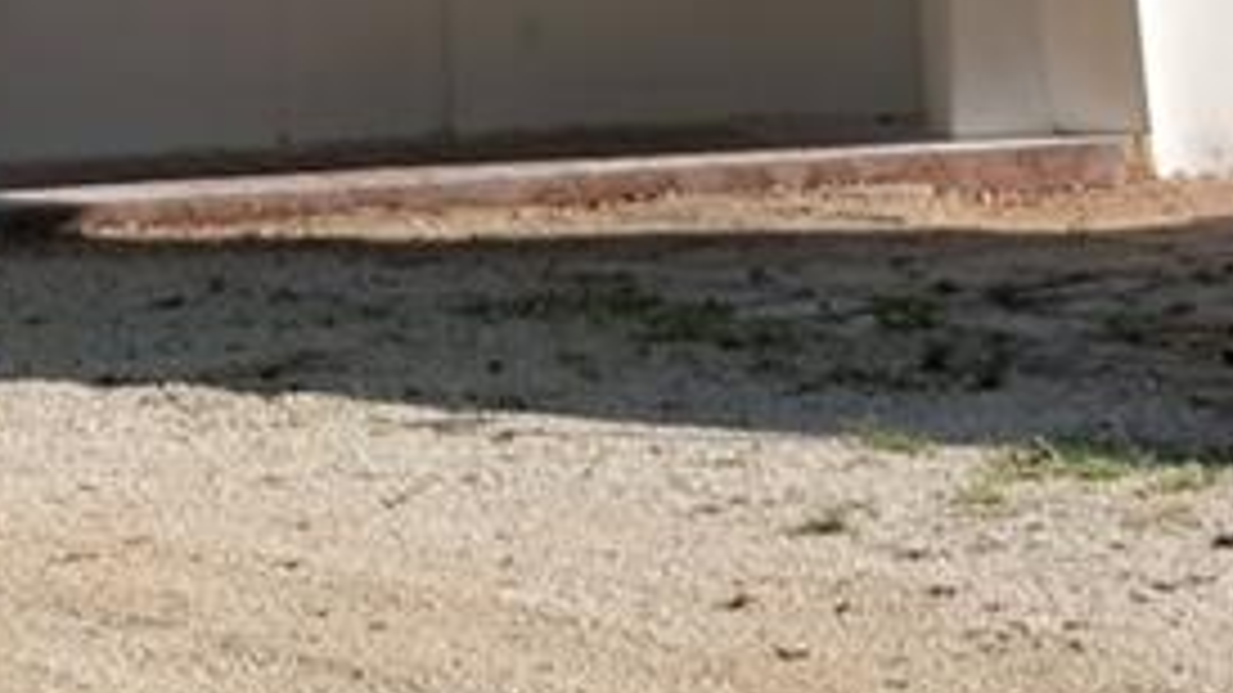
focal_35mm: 165
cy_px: -1022
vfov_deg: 6.9
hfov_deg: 13.0
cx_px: 225
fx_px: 5393
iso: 200
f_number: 2.8
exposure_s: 1/2900
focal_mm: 18
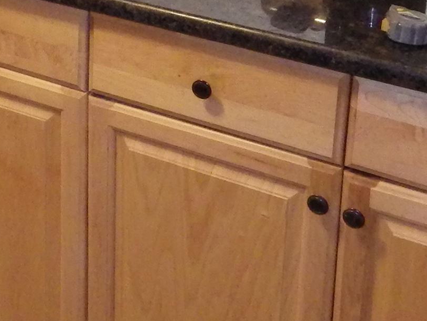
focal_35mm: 83
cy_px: -98
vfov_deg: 16.8
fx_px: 1024
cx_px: -33
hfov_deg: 22.3
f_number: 3.1
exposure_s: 1/45
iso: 800
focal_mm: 4
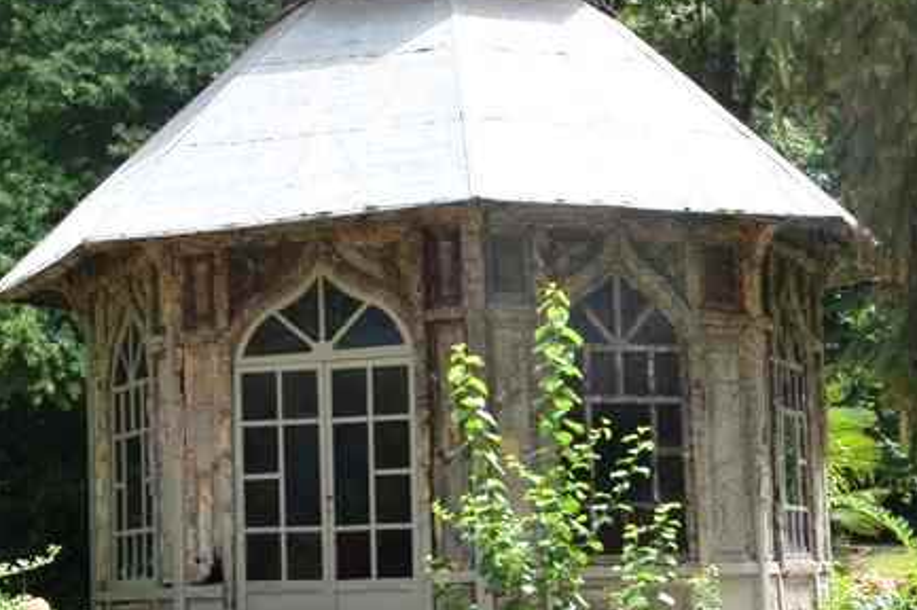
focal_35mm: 87
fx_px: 2224
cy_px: 241
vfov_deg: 15.6
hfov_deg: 23.3
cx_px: 519
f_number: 7.1
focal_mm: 21
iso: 100
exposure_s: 1/100
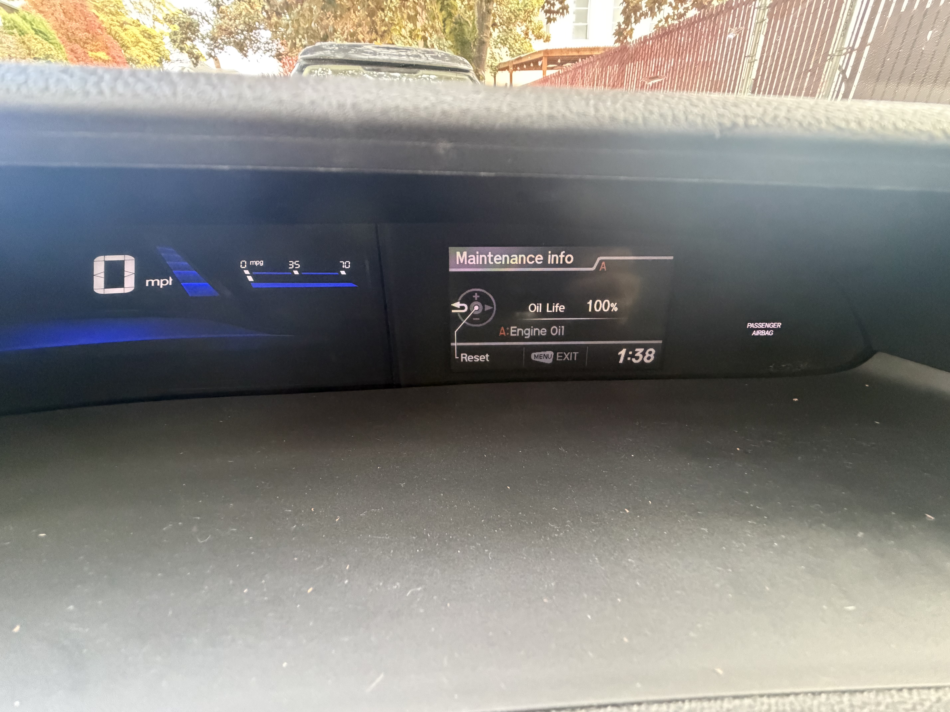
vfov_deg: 85.7
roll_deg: +4.5
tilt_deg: -27.8
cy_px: 356
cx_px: 475
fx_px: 384
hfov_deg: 102.1
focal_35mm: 14
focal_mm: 2.22
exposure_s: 1/60
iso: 800
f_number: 2.2
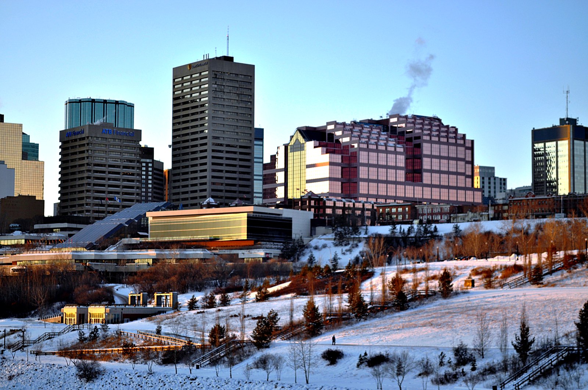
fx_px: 1346
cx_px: 294
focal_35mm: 82
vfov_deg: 16.5
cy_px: 195
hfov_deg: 24.7
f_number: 5.6
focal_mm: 55
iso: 200
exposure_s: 1/125
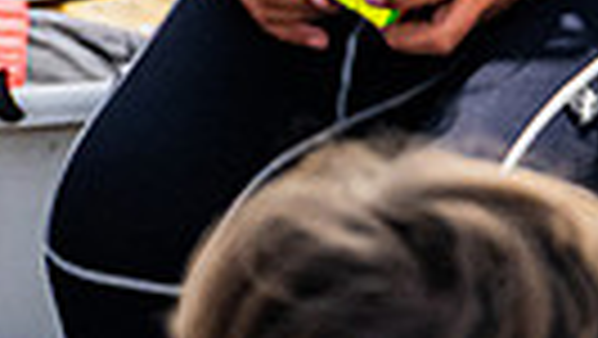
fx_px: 18833
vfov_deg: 1.0
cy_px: -525
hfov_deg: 1.8
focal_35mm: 1187
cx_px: 580
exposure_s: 1/3200
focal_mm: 260
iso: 1000
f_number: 8
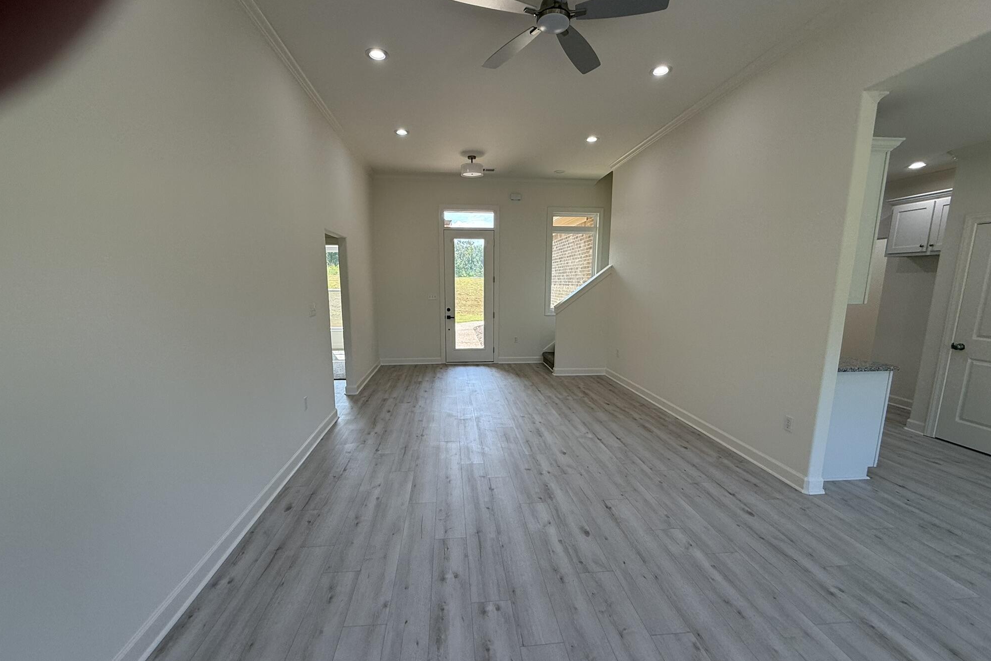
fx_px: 413
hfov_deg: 100.4
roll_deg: -0.4
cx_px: 492
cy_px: 348
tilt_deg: -8.7
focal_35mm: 15
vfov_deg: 77.3
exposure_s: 1/220
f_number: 2.2
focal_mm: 2.22
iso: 64
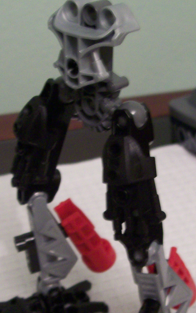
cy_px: 215
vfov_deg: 28.0
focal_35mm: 73
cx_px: 96
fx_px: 624
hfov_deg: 17.9
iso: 160
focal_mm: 6
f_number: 2.7
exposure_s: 1/9.78
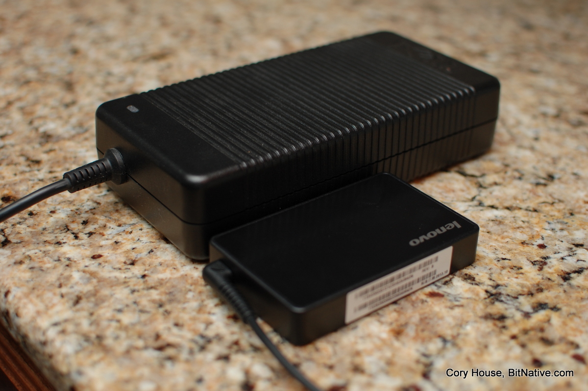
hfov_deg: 37.9
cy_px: 196
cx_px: 294
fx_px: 857
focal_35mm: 52
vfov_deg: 25.7
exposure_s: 1/60
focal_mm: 35
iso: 200
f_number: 2.8
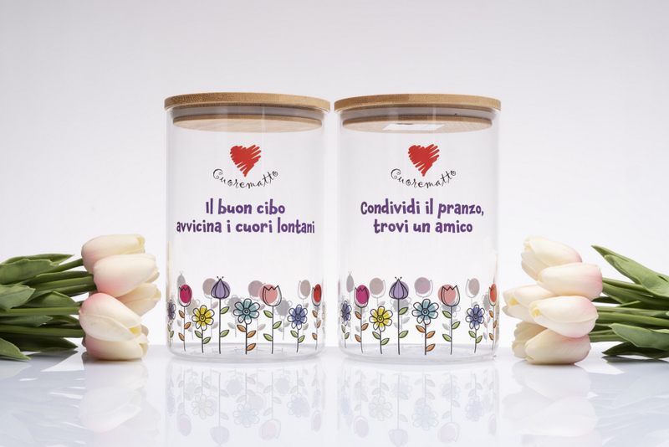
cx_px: 334
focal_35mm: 62
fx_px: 1153
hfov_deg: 32.4
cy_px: 224
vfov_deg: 21.9
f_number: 8
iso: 125
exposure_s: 1/125
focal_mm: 41.4
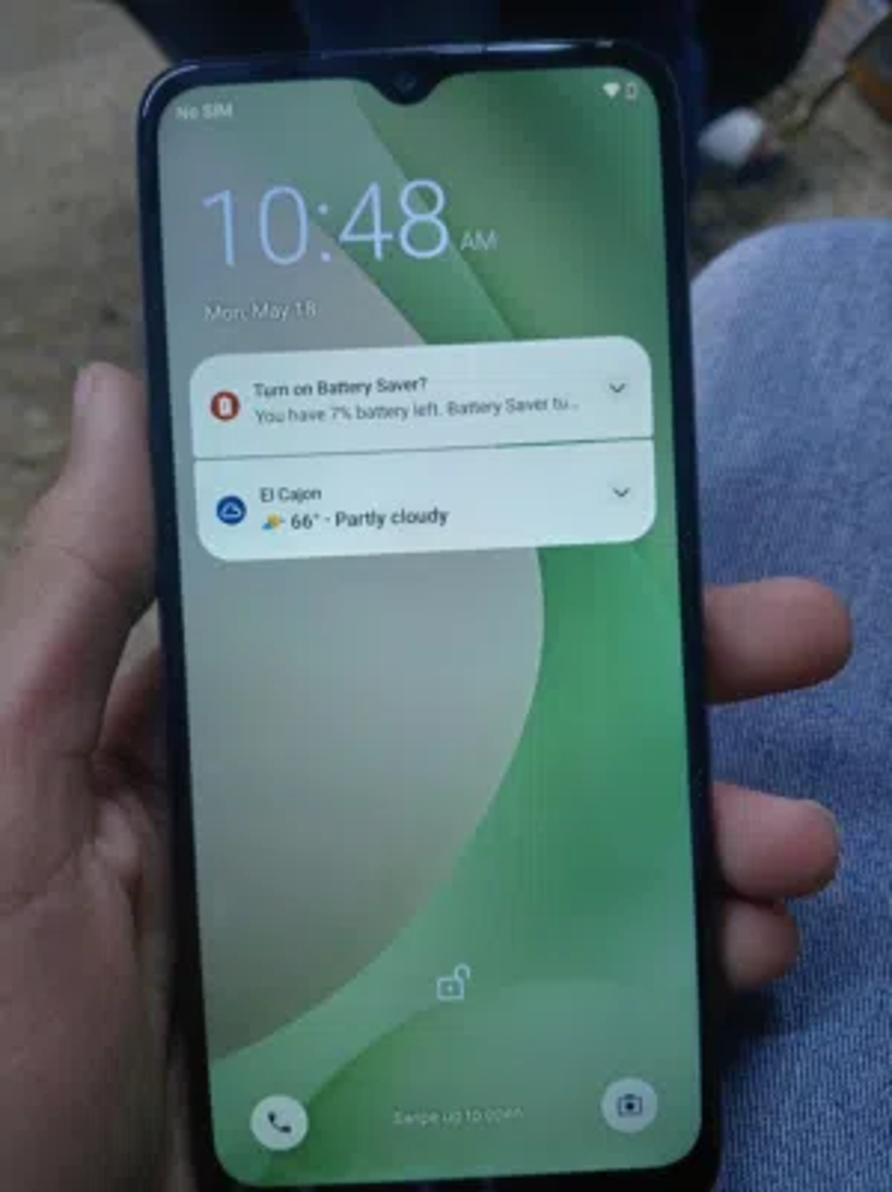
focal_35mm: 27
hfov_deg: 51.3
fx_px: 929
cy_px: 596
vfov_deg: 65.4
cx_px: 446
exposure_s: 1/33.3
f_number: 1.8
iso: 218
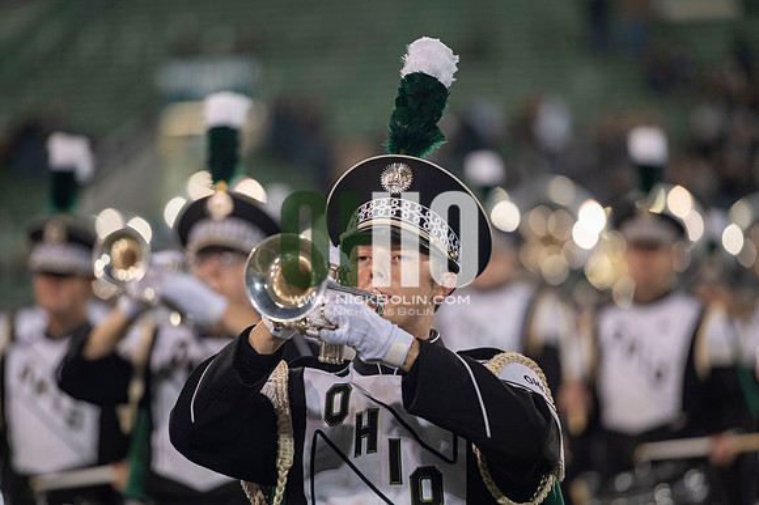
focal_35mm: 200
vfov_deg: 6.9
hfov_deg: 10.3
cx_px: 380
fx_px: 4214
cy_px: 252
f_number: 2.8
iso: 1000
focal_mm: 200
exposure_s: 1/500
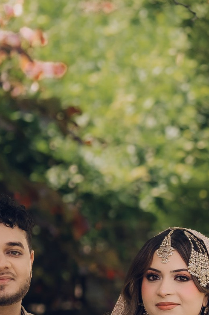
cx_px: 189
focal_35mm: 261
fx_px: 2275
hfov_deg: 5.3
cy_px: 282
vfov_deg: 7.9
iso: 200
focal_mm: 50
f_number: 1.4
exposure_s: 1/2500
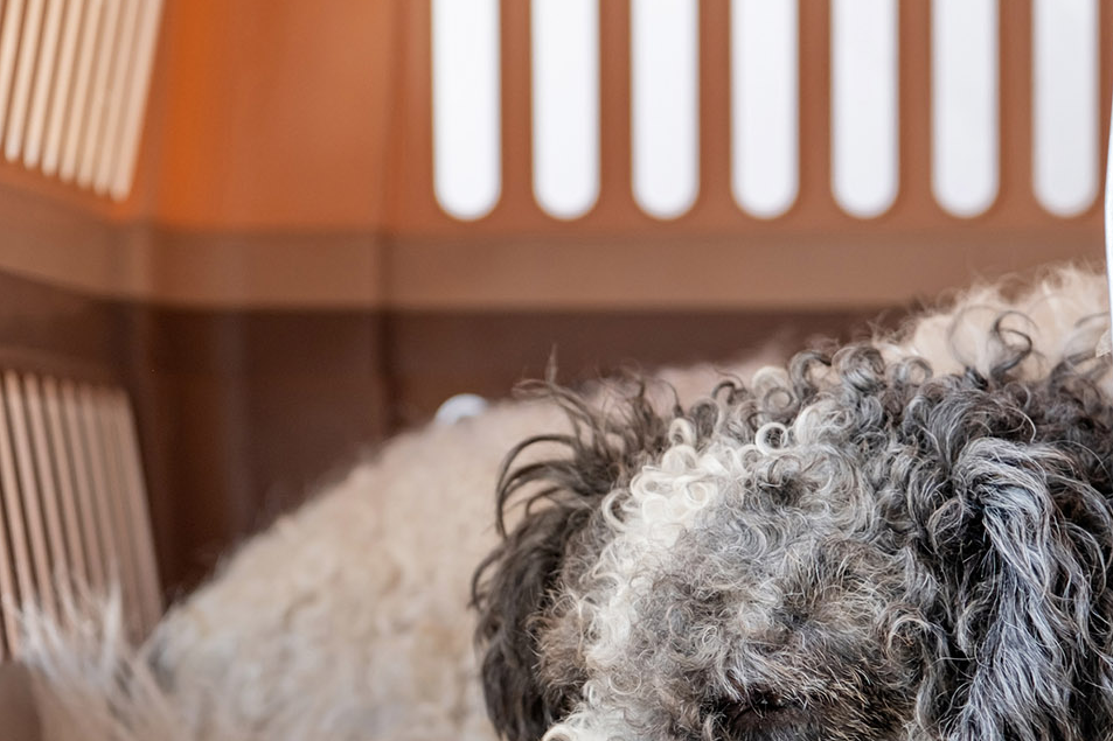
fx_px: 6615
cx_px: 534
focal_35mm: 214
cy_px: 628
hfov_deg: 9.6
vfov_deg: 6.4
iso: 250
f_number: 4
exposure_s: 1/100
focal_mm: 80
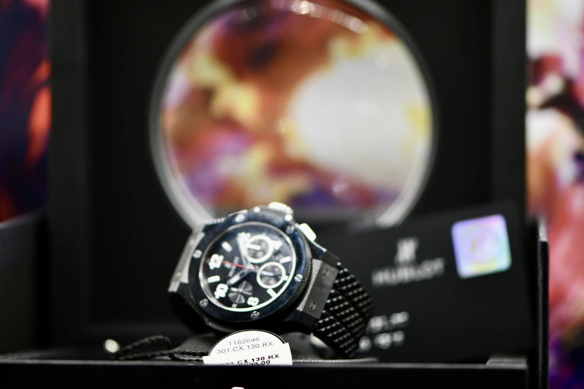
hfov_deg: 13.1
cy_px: 194
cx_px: 292
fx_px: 2547
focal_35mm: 157
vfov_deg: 8.7
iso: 125
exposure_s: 1/25
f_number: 3
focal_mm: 105
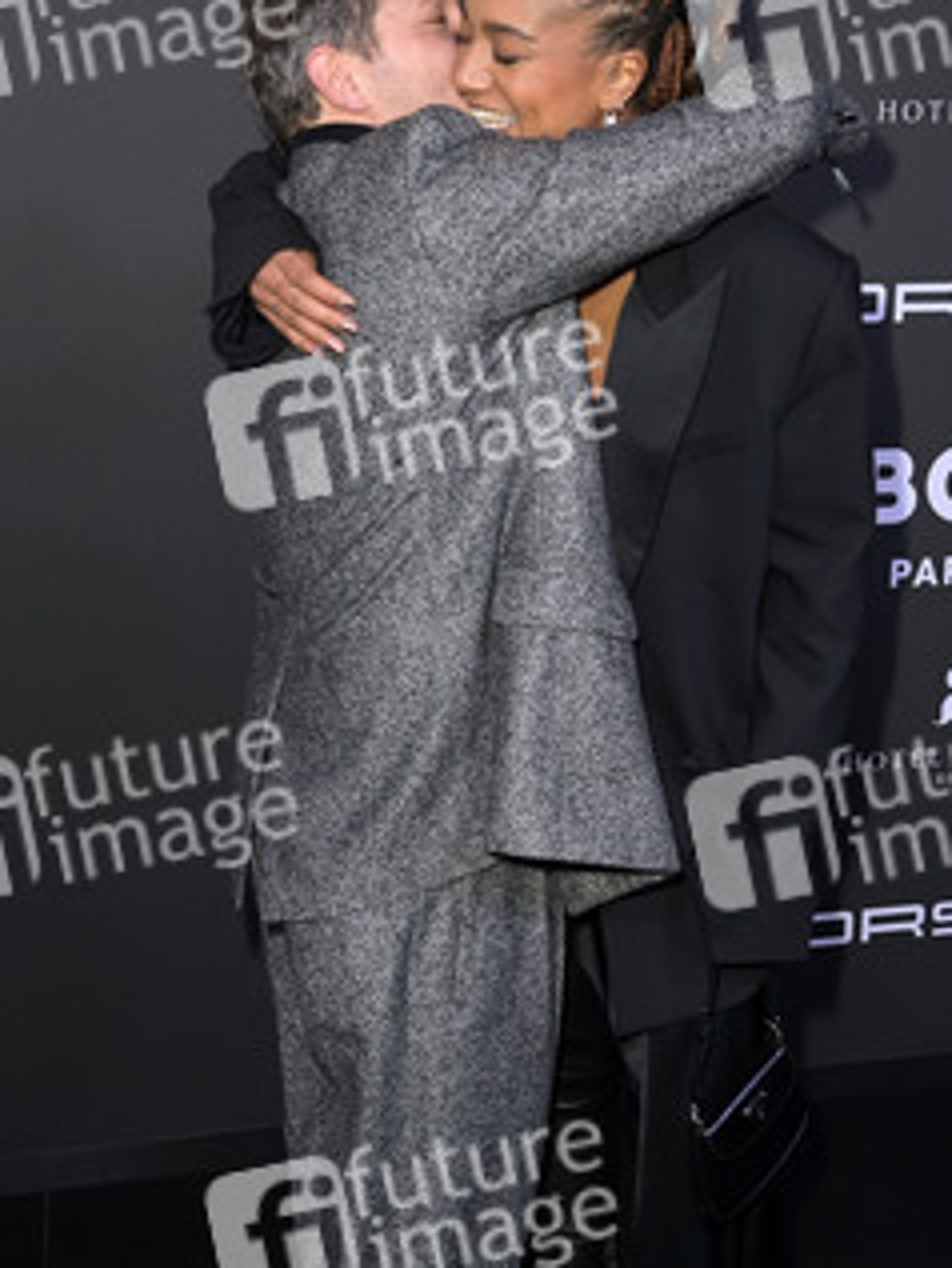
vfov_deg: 41.2
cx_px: 528
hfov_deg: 31.5
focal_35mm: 46
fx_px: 1686
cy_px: 616
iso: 1000
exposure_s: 1/250
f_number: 5.6
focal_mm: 38
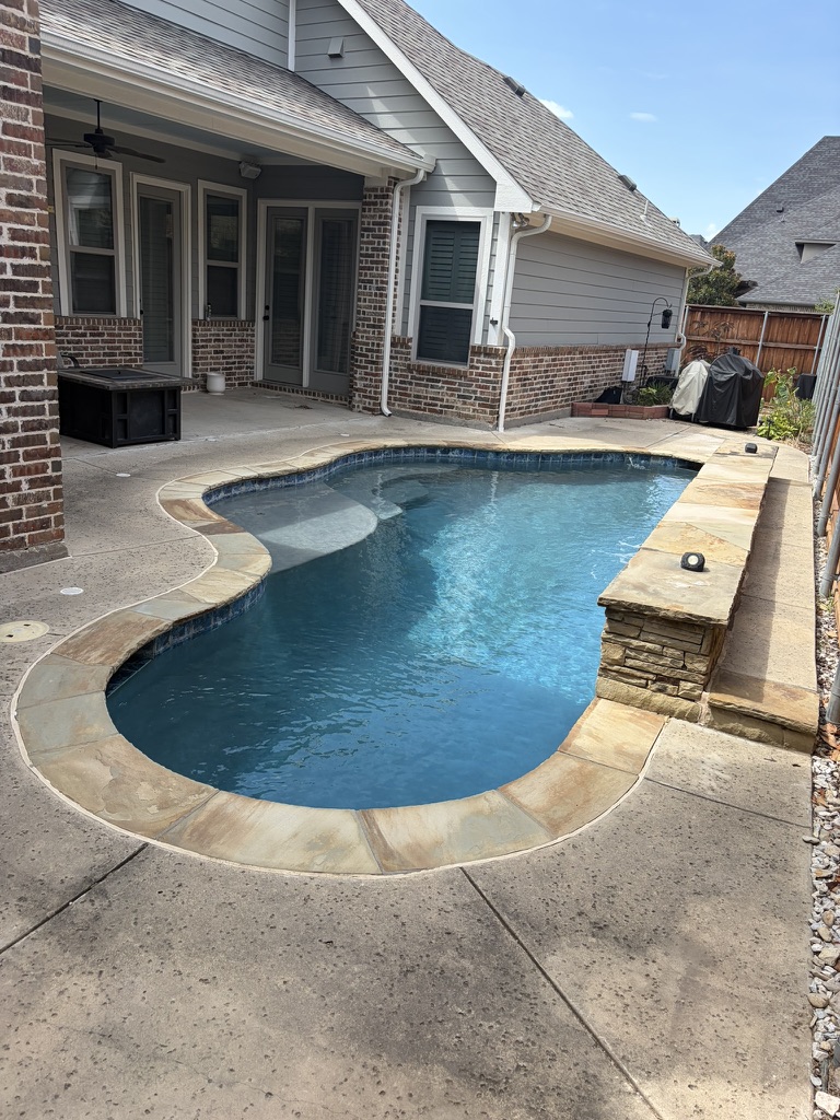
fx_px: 841
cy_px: 560
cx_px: 420
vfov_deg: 67.3
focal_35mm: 26
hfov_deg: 53.1
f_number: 1.6
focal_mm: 5.96
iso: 50
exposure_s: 1/1263
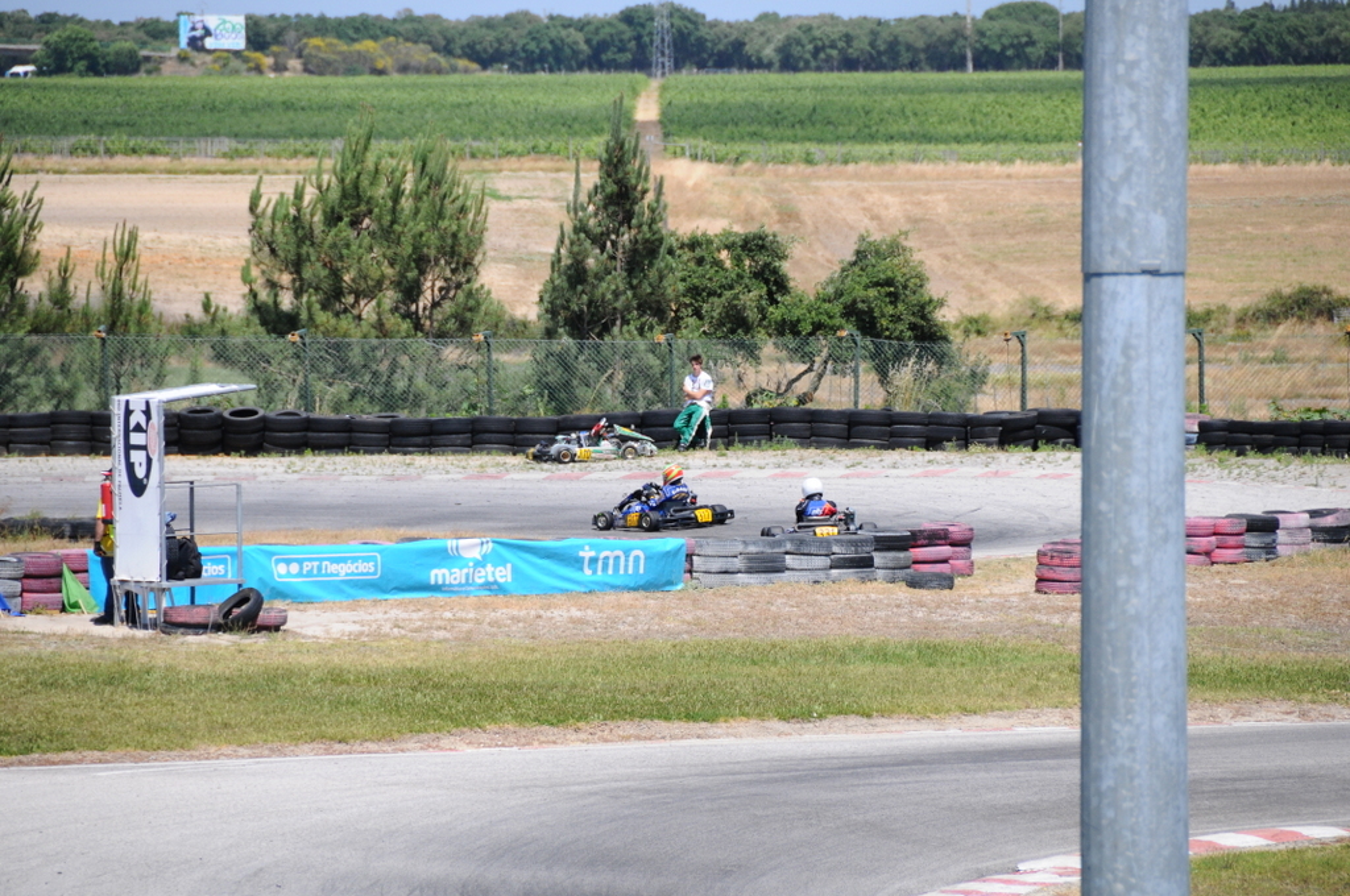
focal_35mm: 300
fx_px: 11236
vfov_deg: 4.6
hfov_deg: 6.9
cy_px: 448
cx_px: 675
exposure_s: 1/1600
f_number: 5.6
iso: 400
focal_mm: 200
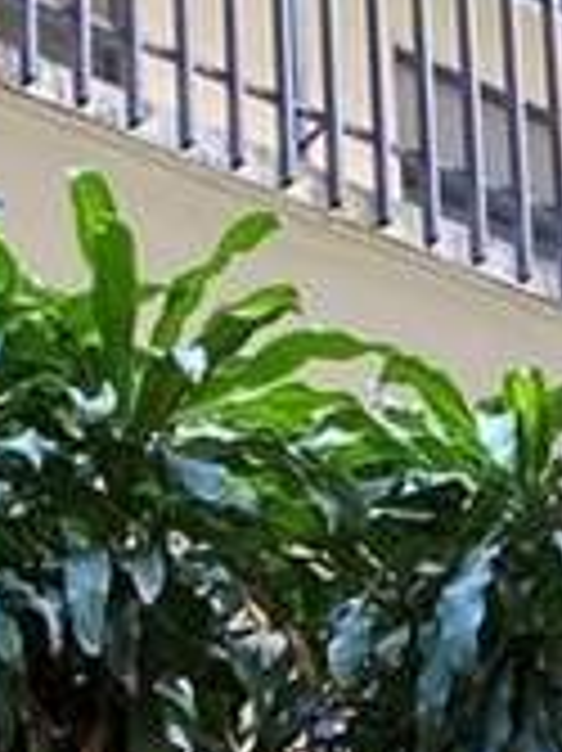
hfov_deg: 8.9
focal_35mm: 166
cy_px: 1707
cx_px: 4
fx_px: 3598
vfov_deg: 10.5
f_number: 1.8
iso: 125
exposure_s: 1/121
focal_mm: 4.25
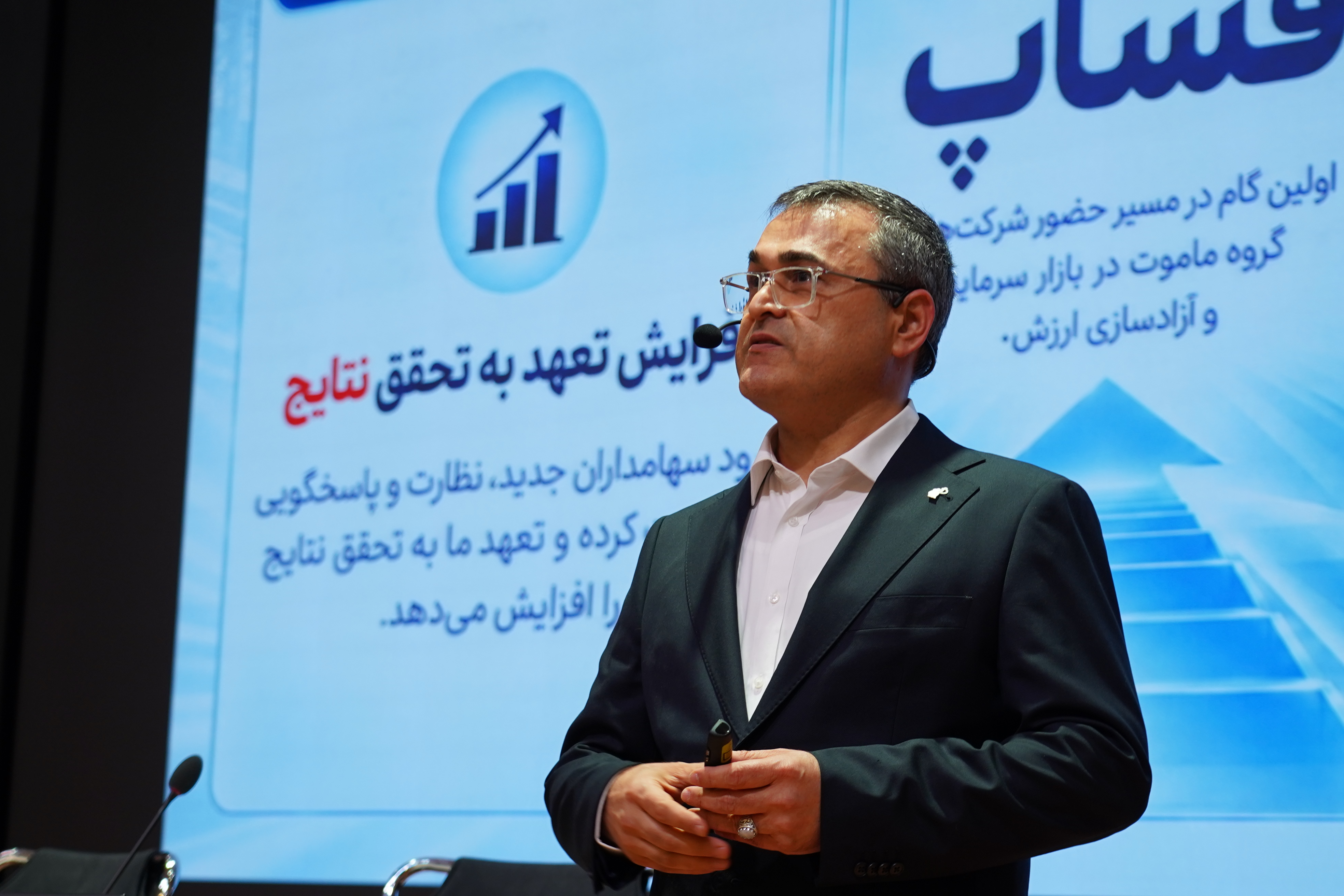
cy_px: 448
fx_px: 3285
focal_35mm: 88
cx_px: 672
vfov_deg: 15.5
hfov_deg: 23.1
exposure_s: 1/100
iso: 640
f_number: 4
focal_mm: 59
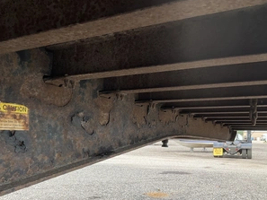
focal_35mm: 39
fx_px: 301
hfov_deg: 47.4
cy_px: 132
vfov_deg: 36.5
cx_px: 99
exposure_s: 1/372
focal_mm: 3
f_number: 1.8
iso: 25
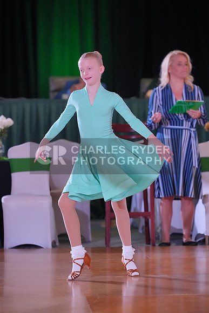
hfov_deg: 8.2
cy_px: 156
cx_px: 104
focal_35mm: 167
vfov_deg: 12.3
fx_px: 1453
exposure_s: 1/500
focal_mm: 167
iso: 6400
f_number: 3.5
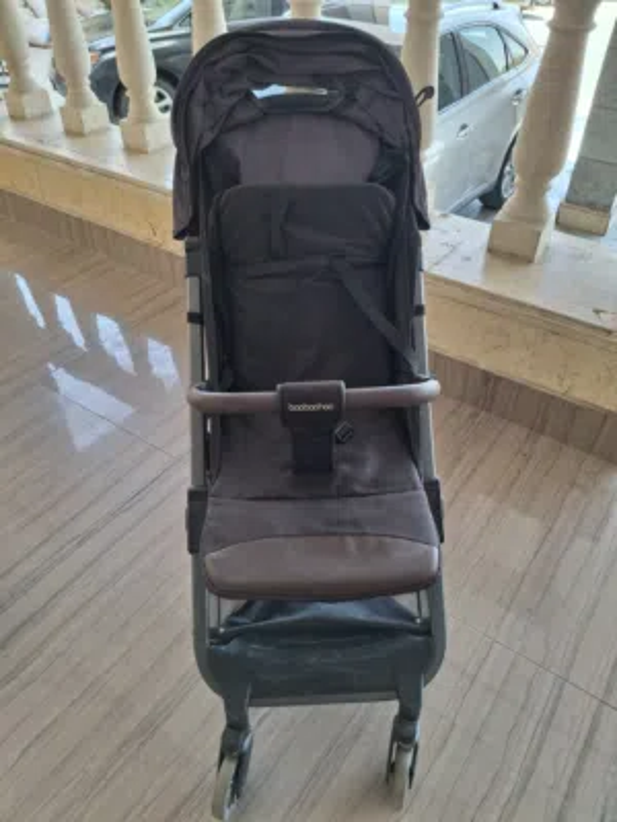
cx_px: 308
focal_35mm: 25
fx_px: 594
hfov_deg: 54.9
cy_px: 411
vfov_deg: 69.4
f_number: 1.8
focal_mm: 4.69
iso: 40
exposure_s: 1/100
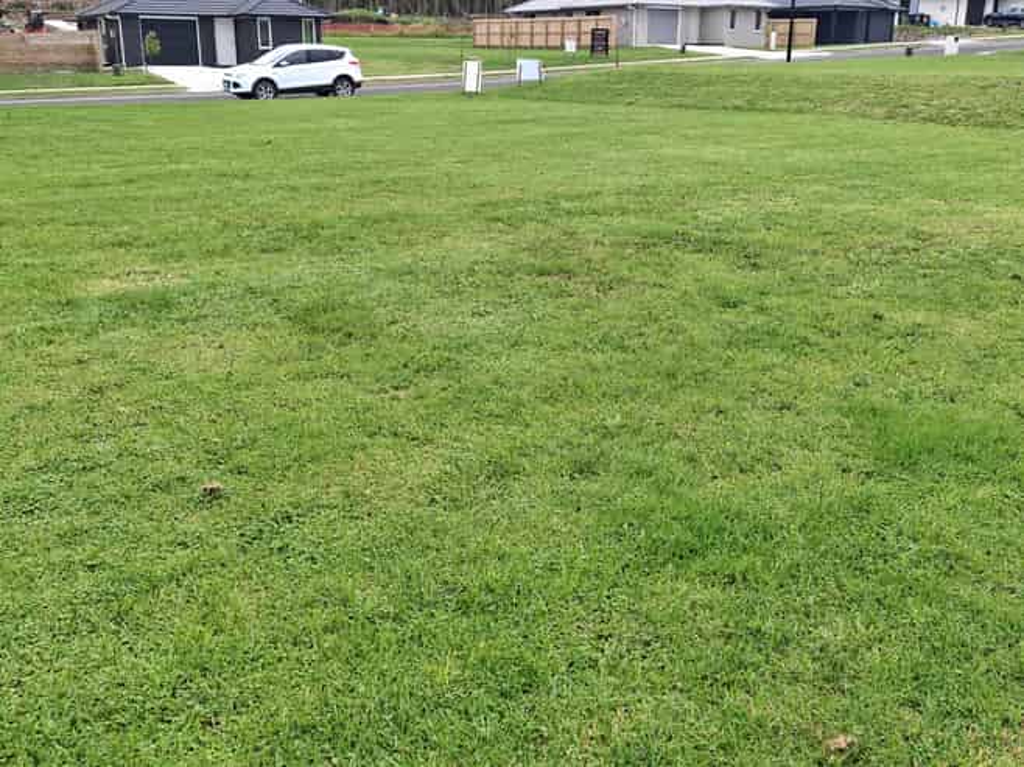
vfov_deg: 54.8
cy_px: 384
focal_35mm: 25
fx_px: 739
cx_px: 512
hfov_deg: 69.4
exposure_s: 1/213
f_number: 1.8
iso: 32
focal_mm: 4.69
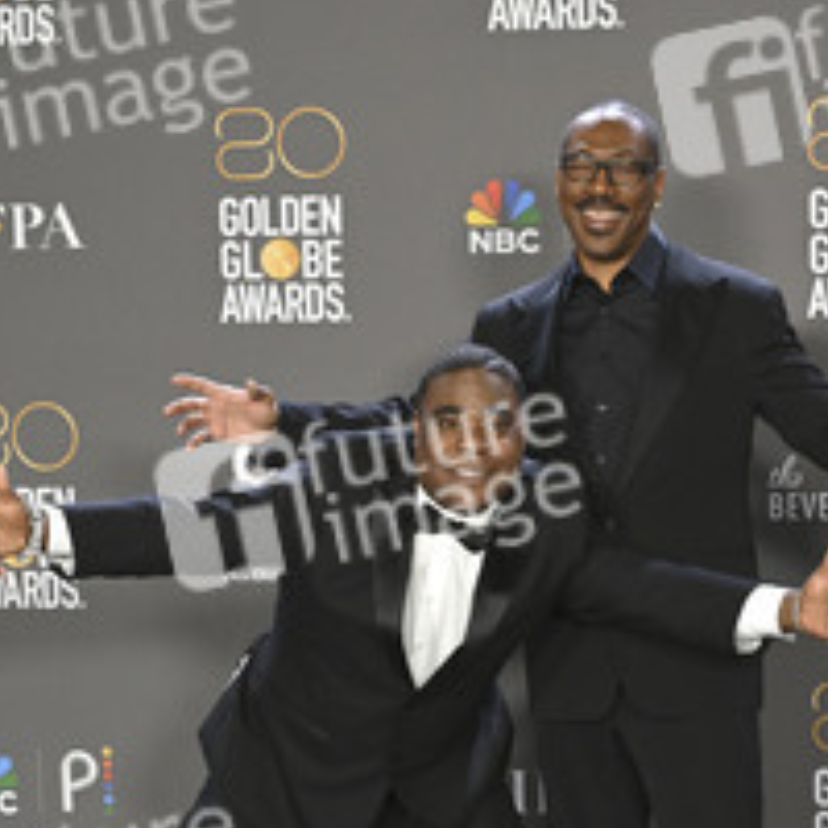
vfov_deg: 14.5
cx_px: 489
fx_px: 3220
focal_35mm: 119
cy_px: 700
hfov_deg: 14.6
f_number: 5.6
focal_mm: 70
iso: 6400
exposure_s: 1/500
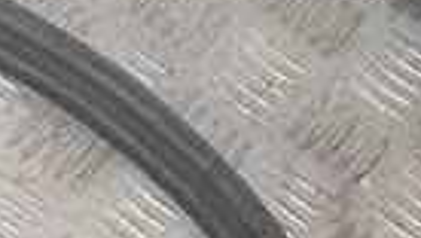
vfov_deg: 5.8
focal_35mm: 207
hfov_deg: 10.0
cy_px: 345
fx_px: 2313
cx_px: -226
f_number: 3.1
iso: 200
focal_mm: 6.72
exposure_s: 1/30
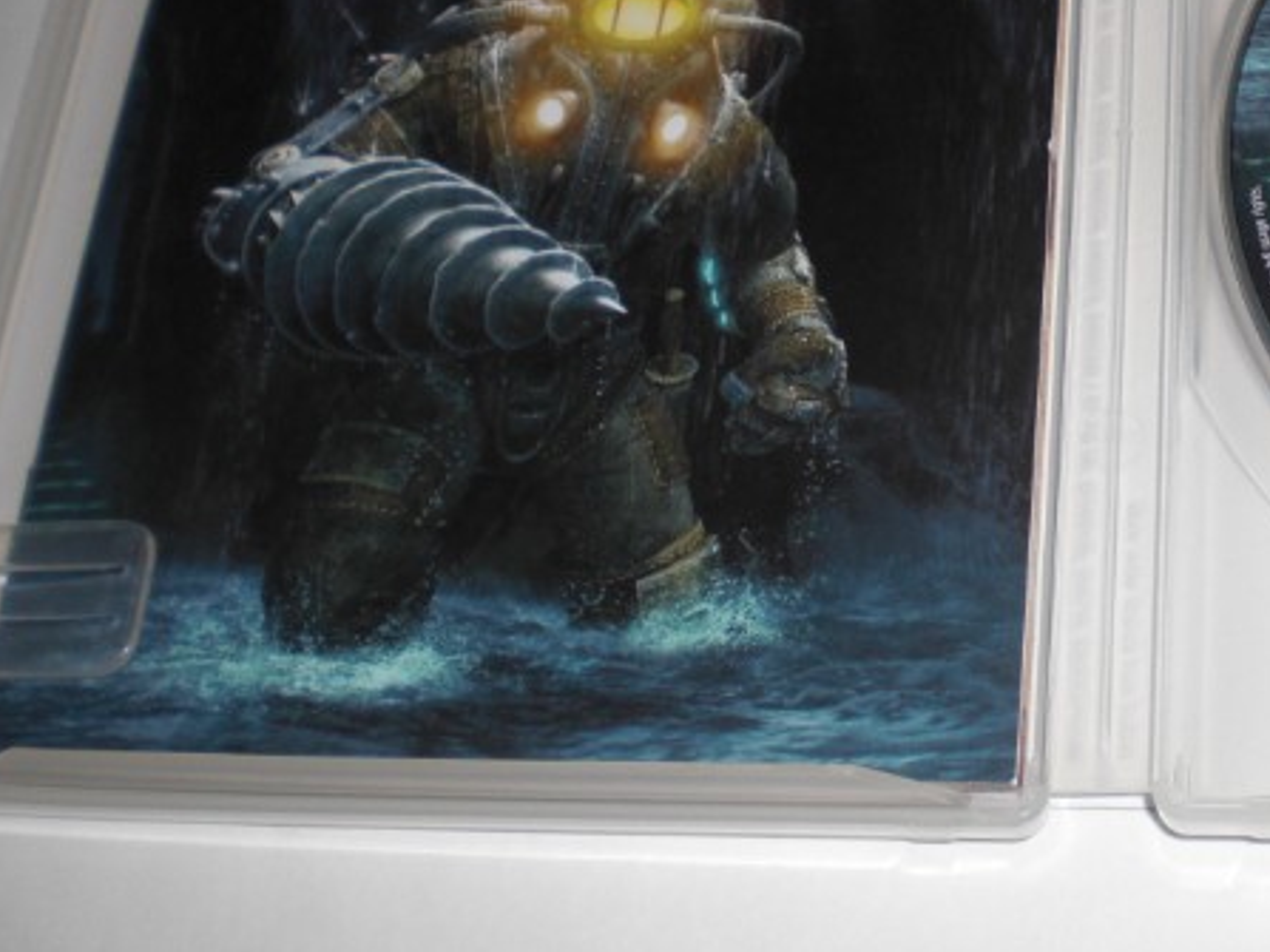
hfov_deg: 27.6
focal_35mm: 68
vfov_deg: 21.4
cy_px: 225
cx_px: 1128
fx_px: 2494
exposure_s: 1/60
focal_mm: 6.3
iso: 64
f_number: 3.1
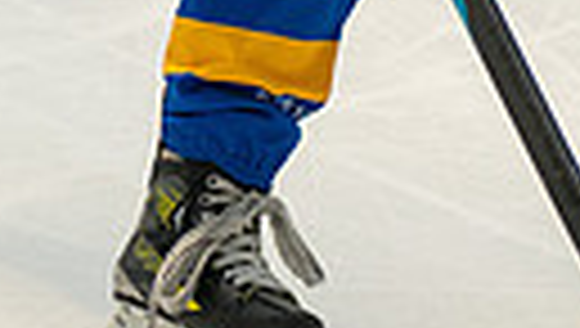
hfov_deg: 2.8
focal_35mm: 763
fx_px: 11751
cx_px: 55
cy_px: -288
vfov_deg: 1.6
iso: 1600
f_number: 3.5
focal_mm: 140
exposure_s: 1/2000
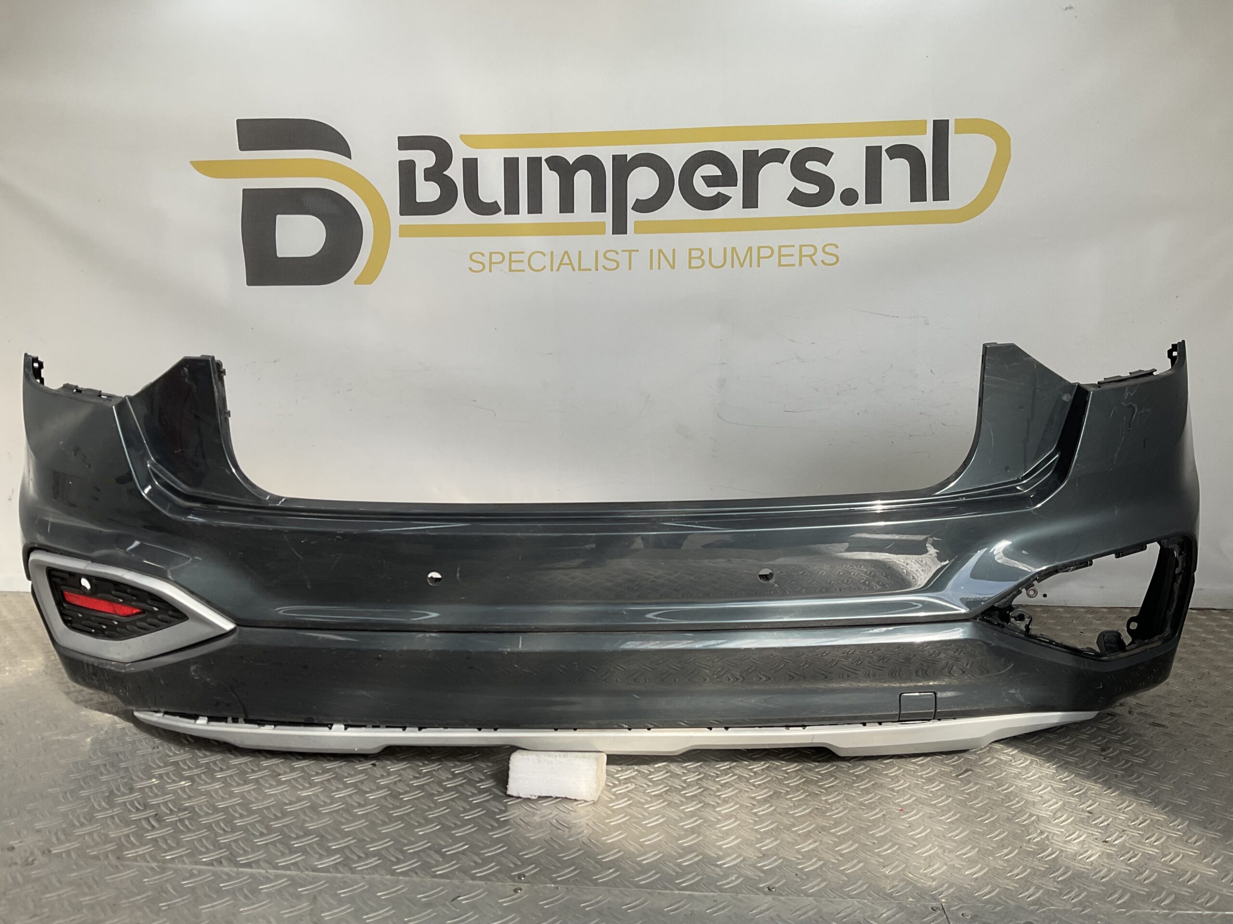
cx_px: 616
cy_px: 462
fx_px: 1033
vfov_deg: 48.2
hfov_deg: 61.7
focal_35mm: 29
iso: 16
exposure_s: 1/454
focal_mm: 3
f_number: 1.8
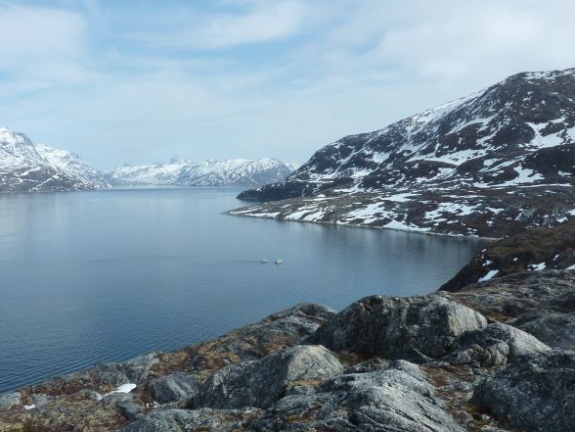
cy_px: 228
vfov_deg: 41.8
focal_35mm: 34
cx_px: 194
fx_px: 565
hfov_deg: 53.0
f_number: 5.6
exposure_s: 1/500
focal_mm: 4.1
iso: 125
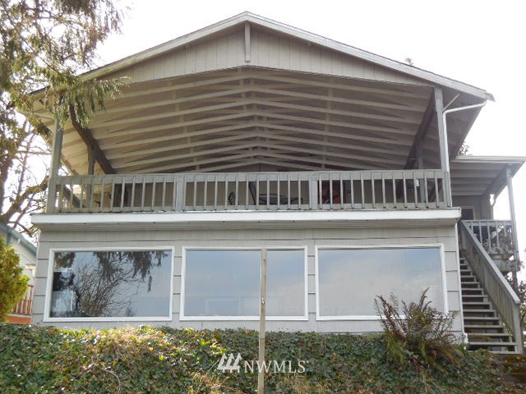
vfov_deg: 27.5
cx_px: 263
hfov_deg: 36.2
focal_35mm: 53
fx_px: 805
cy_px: 197
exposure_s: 1/125
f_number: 4
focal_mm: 9.4
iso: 125
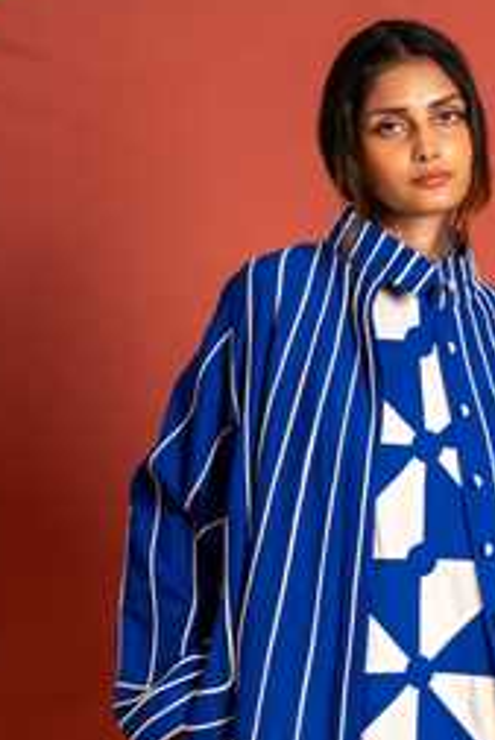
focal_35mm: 85
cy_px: 736
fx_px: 1751
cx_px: 425
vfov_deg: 23.0
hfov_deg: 15.9
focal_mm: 41
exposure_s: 1/200
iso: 1250
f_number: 3.2
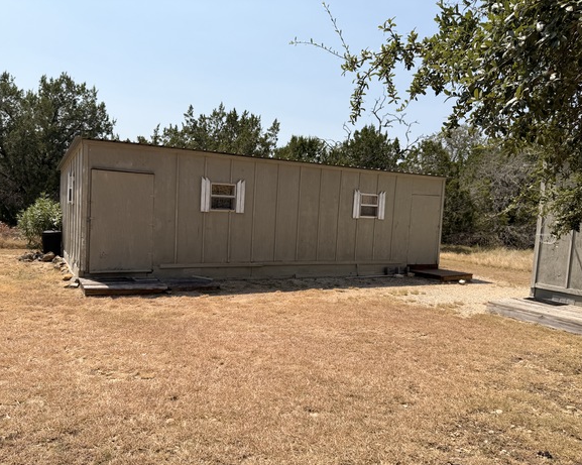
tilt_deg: -4.5
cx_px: 268
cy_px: 240
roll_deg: -2.5
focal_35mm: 26
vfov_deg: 54.9
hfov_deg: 66.0
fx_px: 448
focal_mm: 6.76
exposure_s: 1/4673
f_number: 1.78
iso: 80
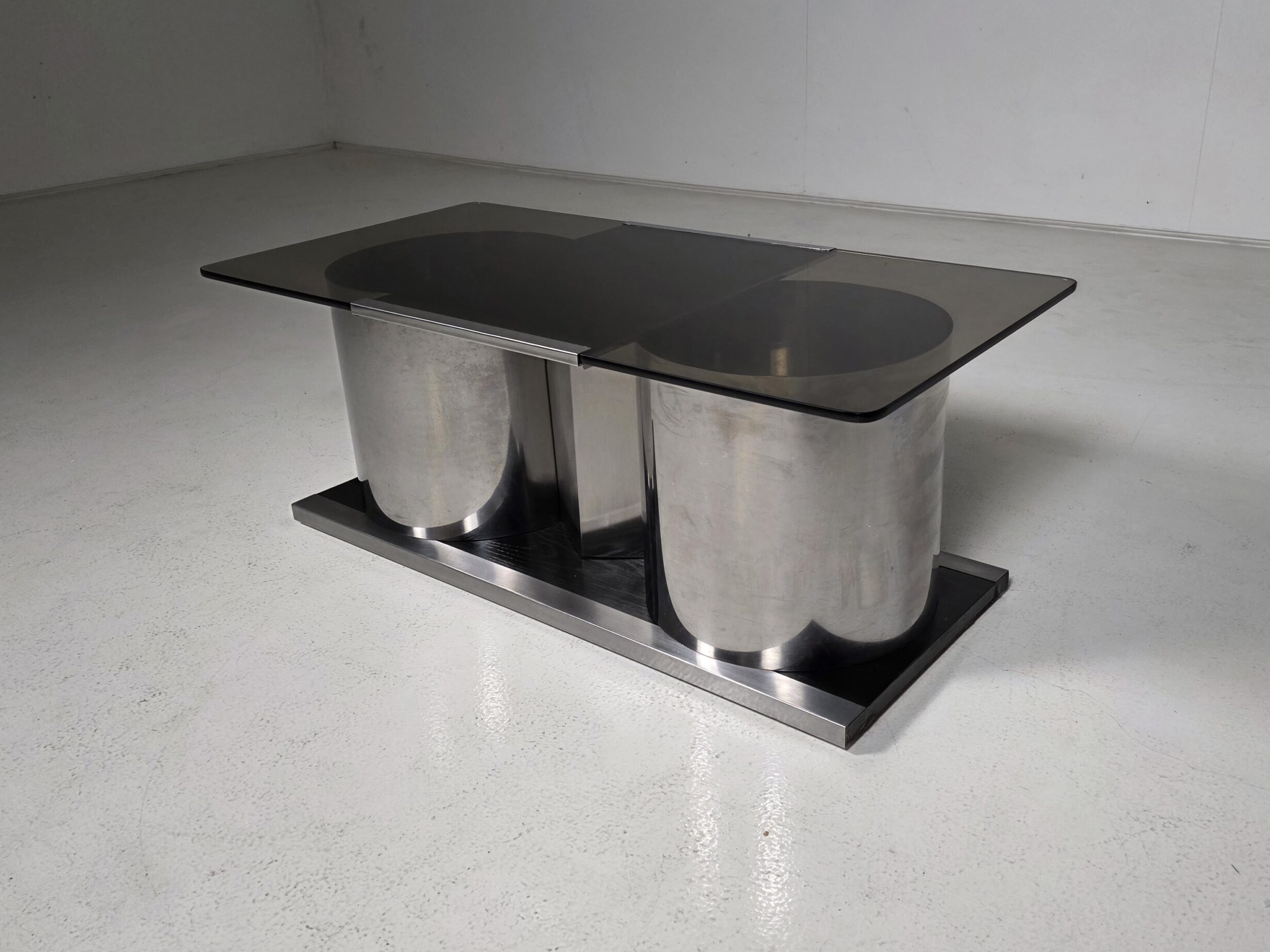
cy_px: 477
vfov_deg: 56.8
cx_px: 653
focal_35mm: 24
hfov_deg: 71.6
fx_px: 881
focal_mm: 6.3
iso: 160
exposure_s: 1/101
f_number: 1.7
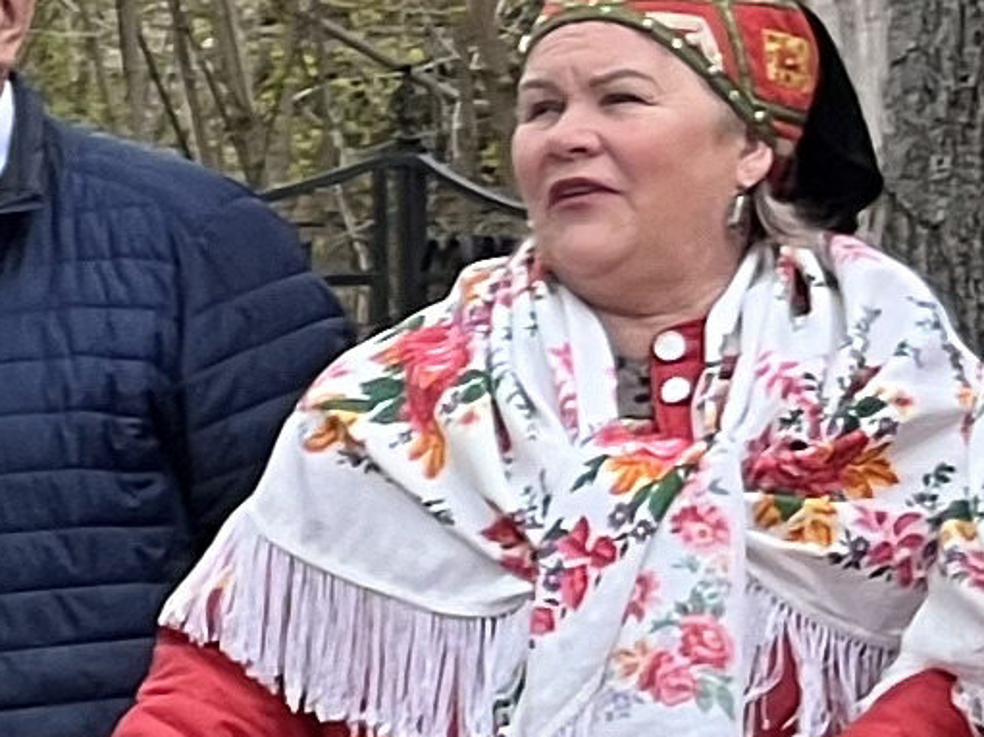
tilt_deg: +2.8
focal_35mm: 608
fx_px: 17279
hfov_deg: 3.2
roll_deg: +1.8
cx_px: 3532
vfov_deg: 2.4
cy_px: -96
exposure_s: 1/115
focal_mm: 9
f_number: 2.8
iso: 32
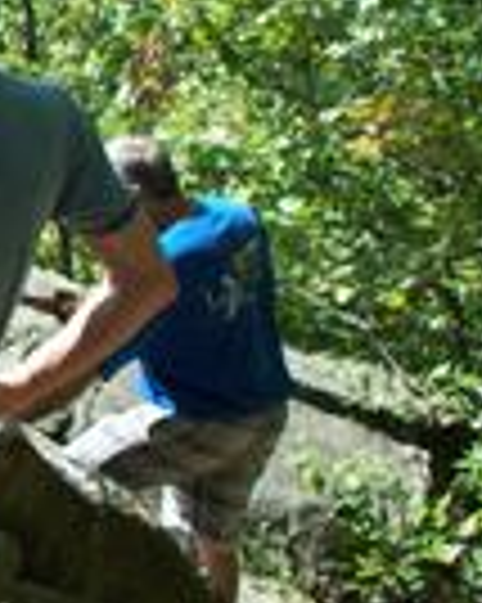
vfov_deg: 14.5
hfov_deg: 10.5
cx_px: -574
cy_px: 43
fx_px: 2339
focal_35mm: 131
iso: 64
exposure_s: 1/400
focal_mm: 7.54
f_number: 2.8
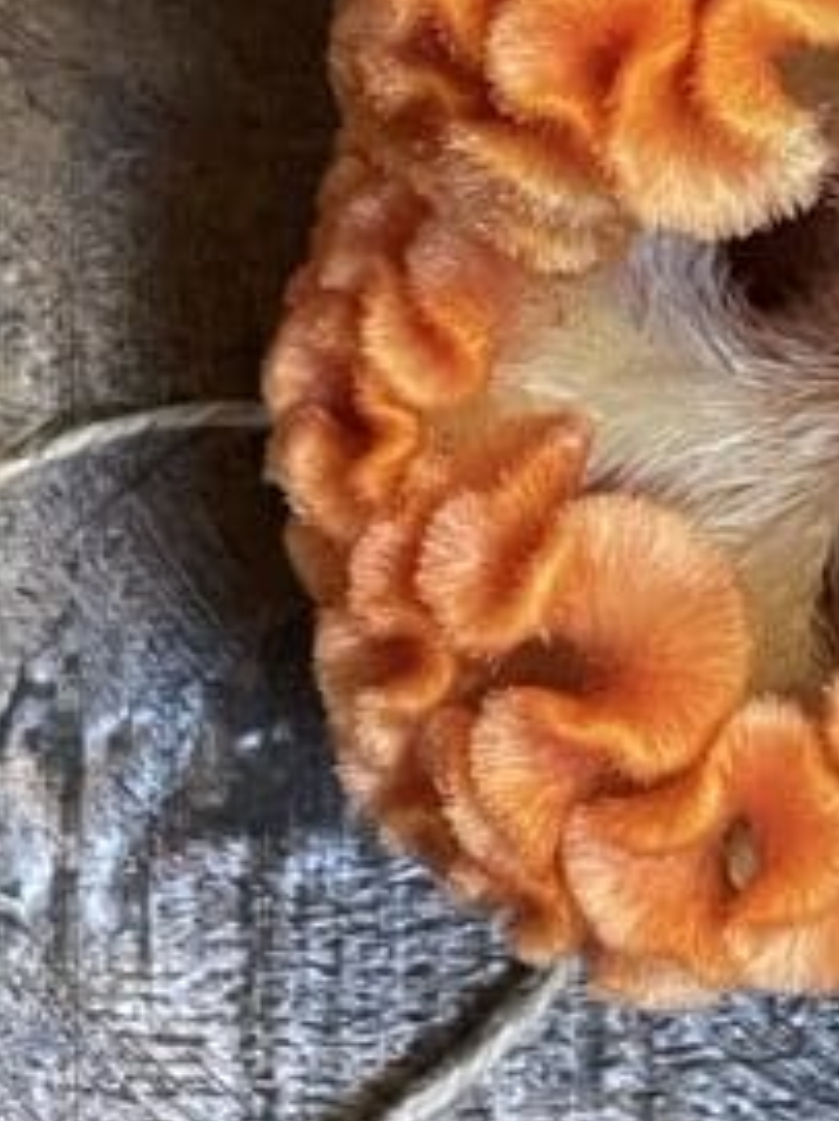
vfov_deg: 15.8
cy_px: 128
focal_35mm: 123
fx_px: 3978
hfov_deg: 11.7
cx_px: 1050
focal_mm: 4.2
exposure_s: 1/33
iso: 400
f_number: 1.6
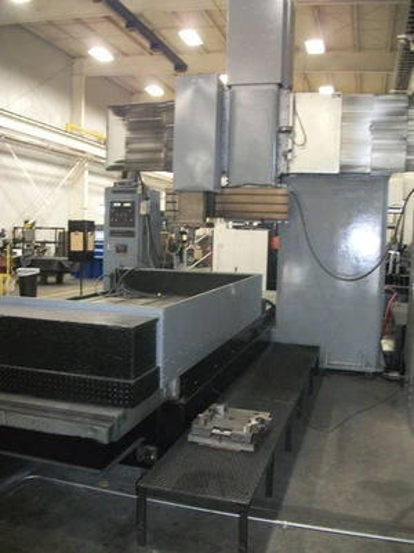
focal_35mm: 32
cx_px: 207
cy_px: 276
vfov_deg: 56.8
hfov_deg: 44.2
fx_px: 510
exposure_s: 1/30
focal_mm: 5.7
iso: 250
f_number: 2.9
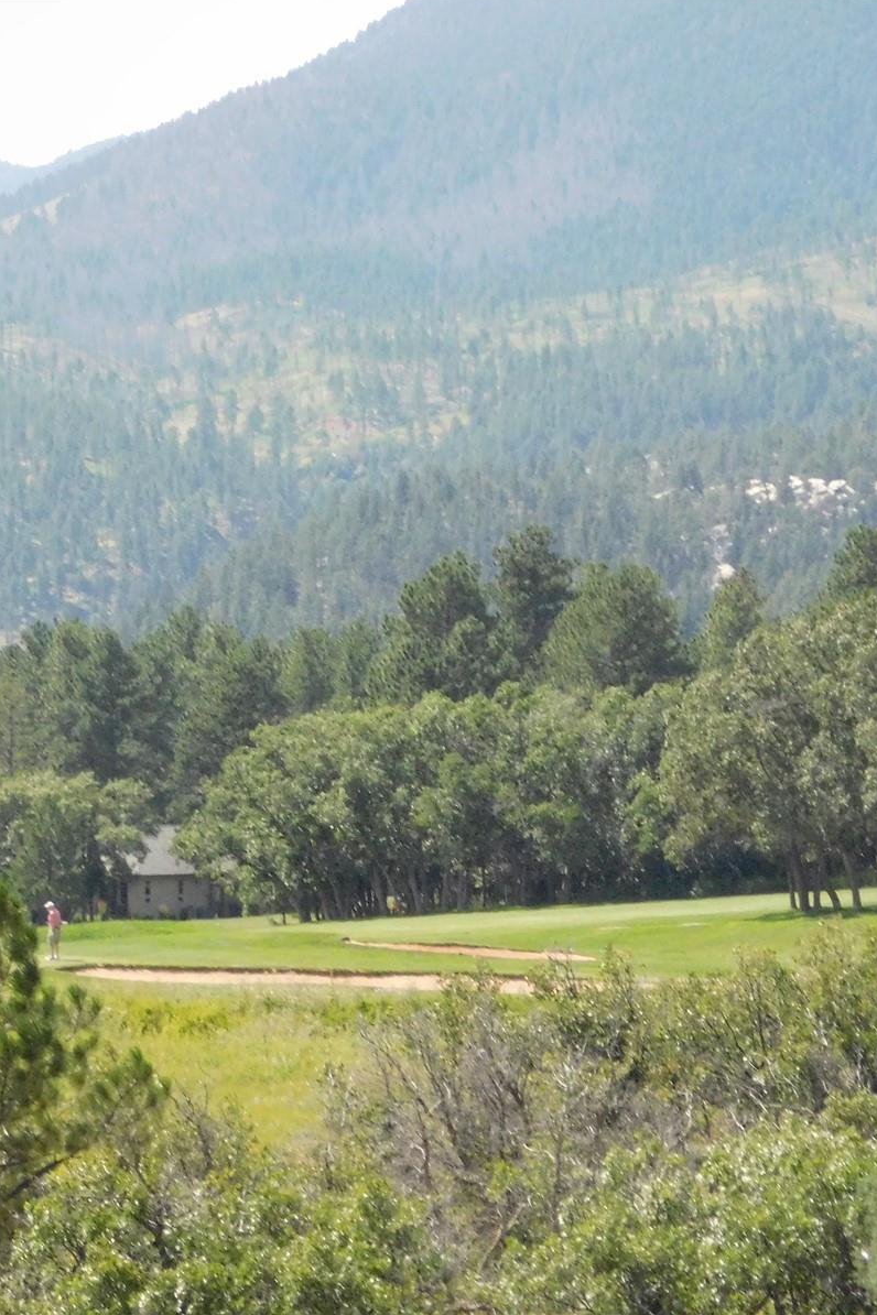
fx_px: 8660
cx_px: 492
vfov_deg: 8.7
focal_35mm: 237
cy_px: 655
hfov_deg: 5.8
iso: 800
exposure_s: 1/400
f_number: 10.6
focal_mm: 30.1
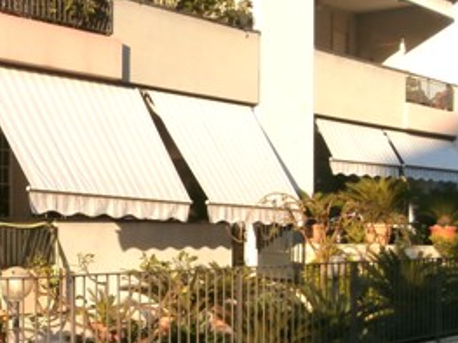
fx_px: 965
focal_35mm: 73
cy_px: 237
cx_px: -37
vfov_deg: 20.1
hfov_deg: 25.0
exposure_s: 1/400
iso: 100
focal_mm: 5.36
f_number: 3.5
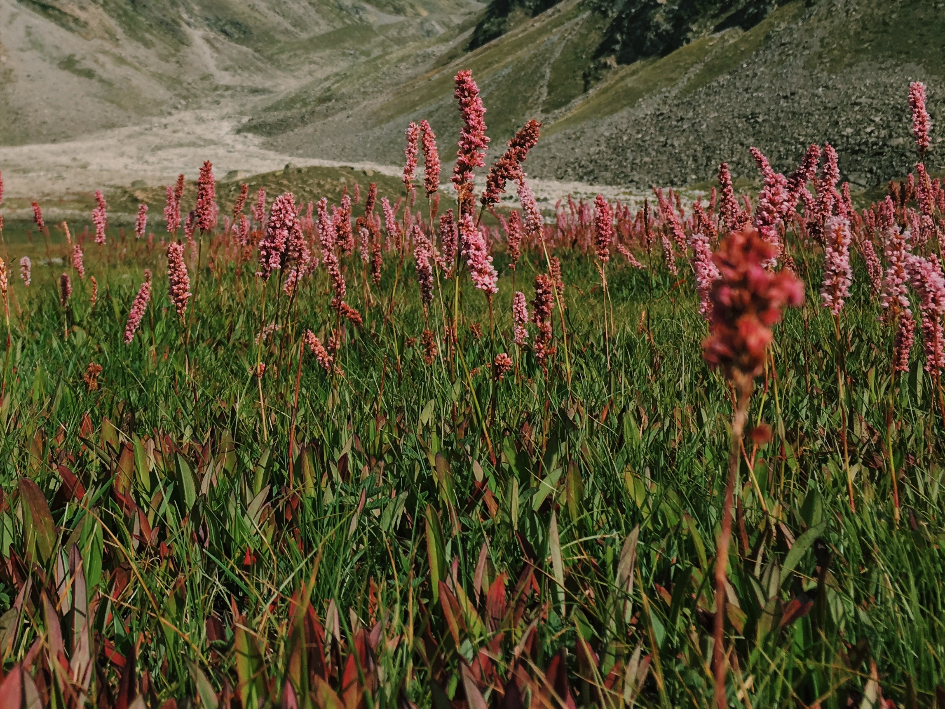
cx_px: 253
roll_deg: +0.2
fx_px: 1392
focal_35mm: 51
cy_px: 139
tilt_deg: +6.3
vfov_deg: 28.0
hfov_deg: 36.7
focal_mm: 4.15
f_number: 2.2
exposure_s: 1/2024
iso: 25
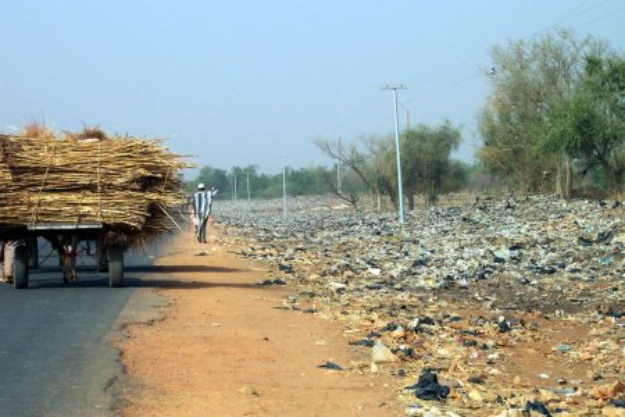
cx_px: 312
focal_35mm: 114
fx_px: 1979
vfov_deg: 12.0
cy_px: 208
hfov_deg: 17.9
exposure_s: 1/500
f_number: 8
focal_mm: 24
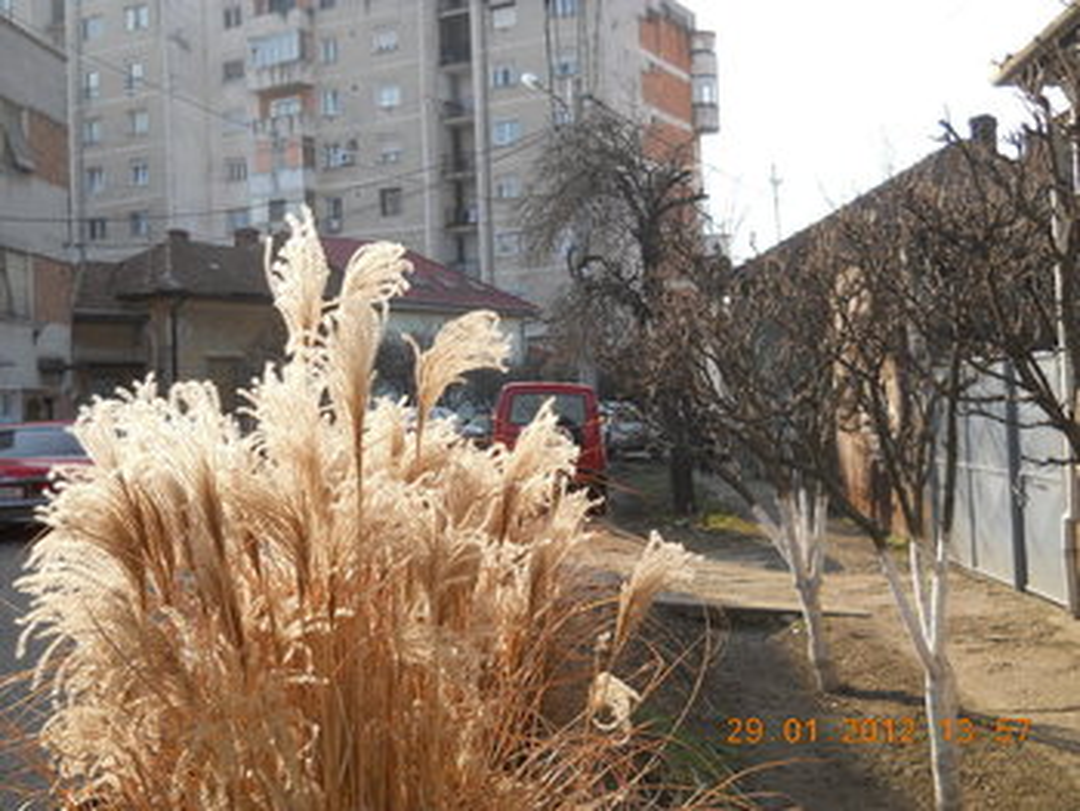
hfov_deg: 45.7
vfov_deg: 35.2
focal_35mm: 41
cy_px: 406
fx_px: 1280
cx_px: 540
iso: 80
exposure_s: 1/125
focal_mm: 6.72
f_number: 5.5
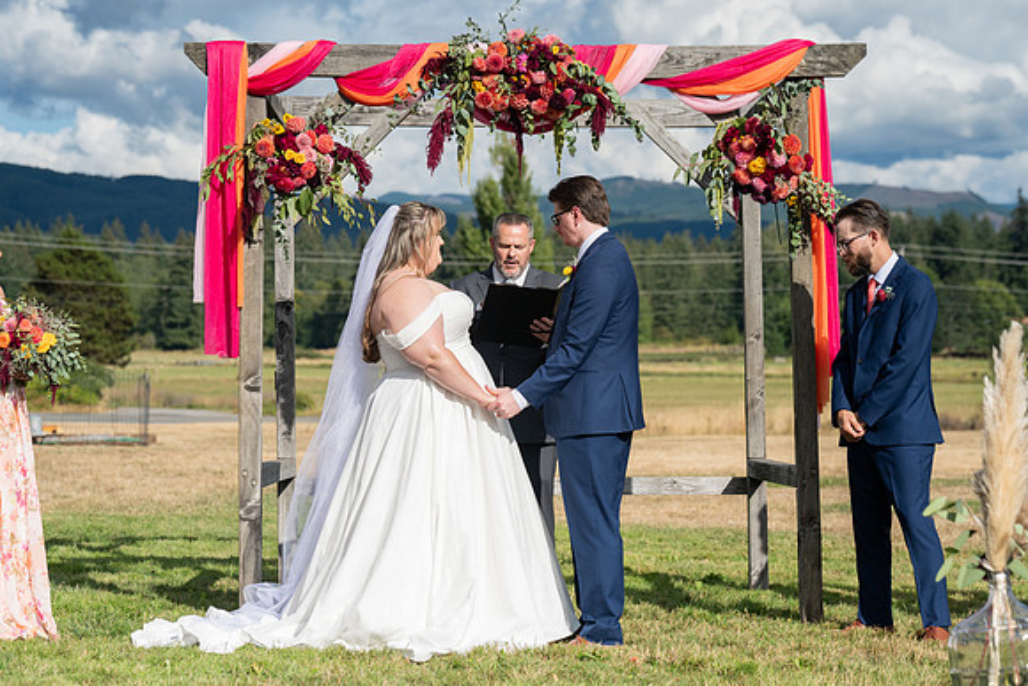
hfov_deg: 24.5
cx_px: 514
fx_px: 2371
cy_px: 343
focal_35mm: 83
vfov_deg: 16.5
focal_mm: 83
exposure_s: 1/8000
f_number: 4.5
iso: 400
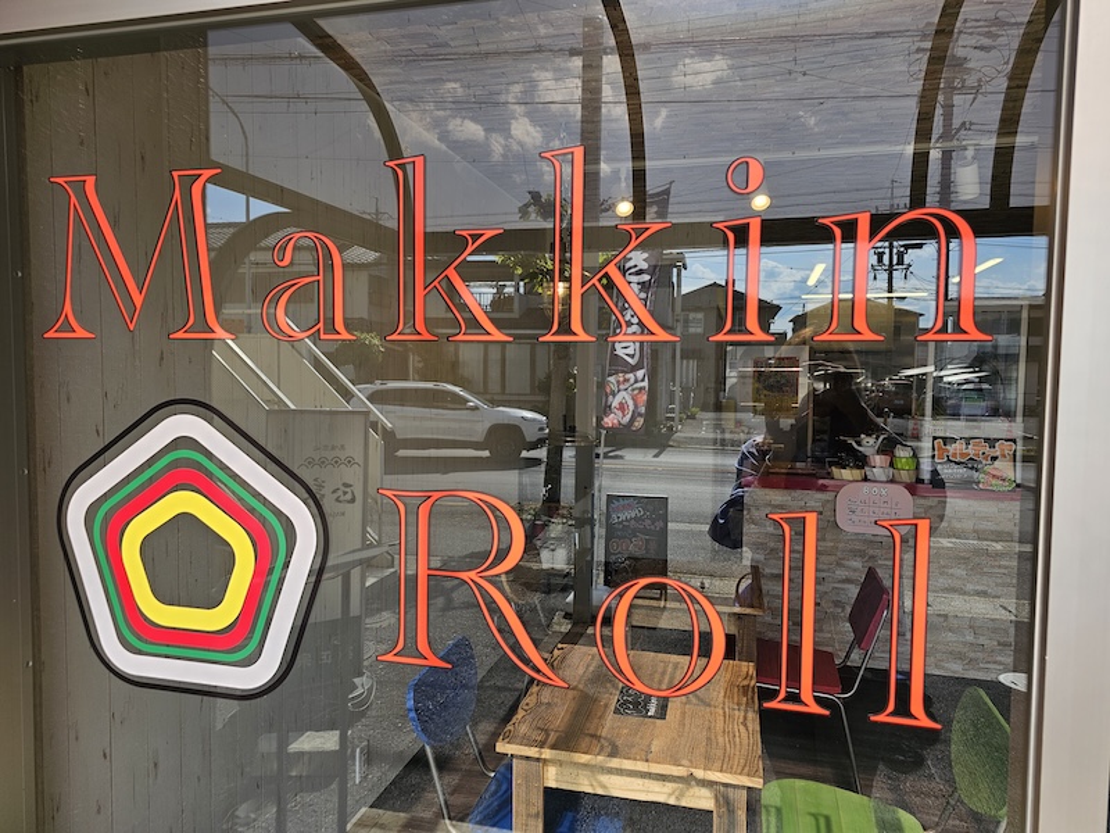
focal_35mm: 23
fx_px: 738
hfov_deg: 73.9
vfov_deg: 58.9
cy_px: 416
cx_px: 555
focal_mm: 6.3
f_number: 1.7
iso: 10
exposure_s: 1/235
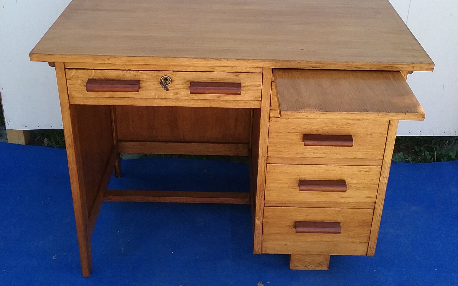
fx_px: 549
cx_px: 229
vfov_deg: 29.1
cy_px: 100
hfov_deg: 45.3
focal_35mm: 44
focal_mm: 3.3
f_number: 2.2
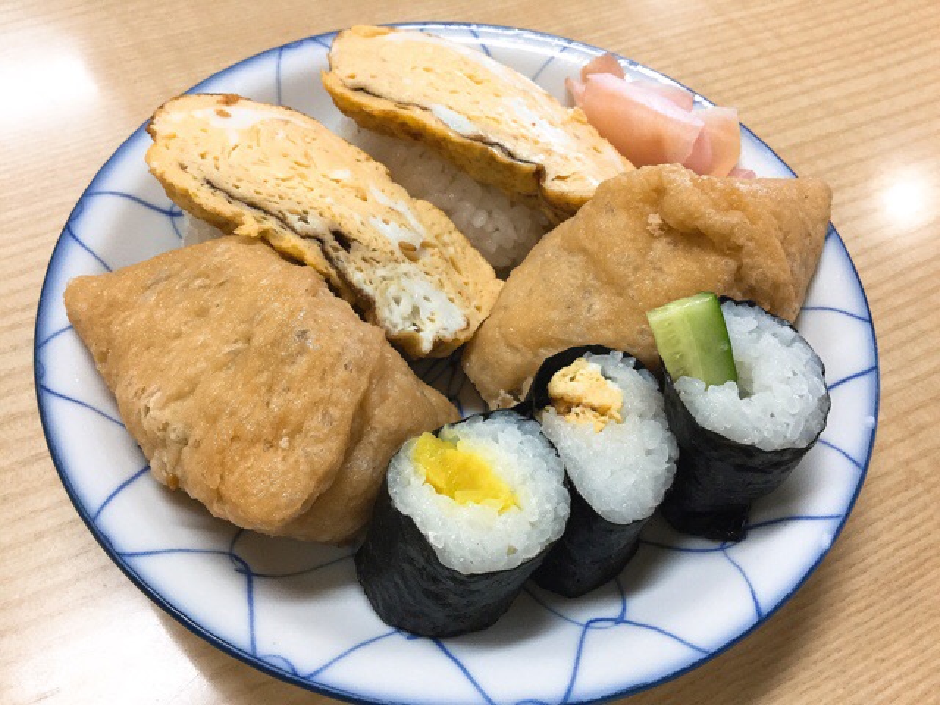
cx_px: 470
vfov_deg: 45.4
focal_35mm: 31
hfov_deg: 58.4
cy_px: 352
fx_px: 842
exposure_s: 1/30
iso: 80
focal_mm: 3.3
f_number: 2.4
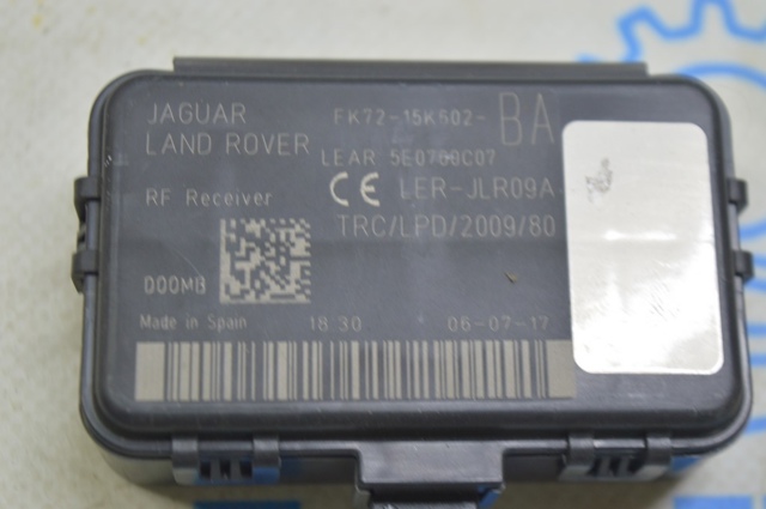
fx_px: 1753
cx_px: 383
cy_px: 254
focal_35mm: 82
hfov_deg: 24.6
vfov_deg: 16.5
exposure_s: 1/20
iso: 400
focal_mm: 55
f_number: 5.6
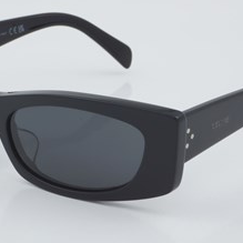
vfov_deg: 13.7
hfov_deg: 13.6
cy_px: 108
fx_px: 1015
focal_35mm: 128
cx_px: 95
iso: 100
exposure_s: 1/3
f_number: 32
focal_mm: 55
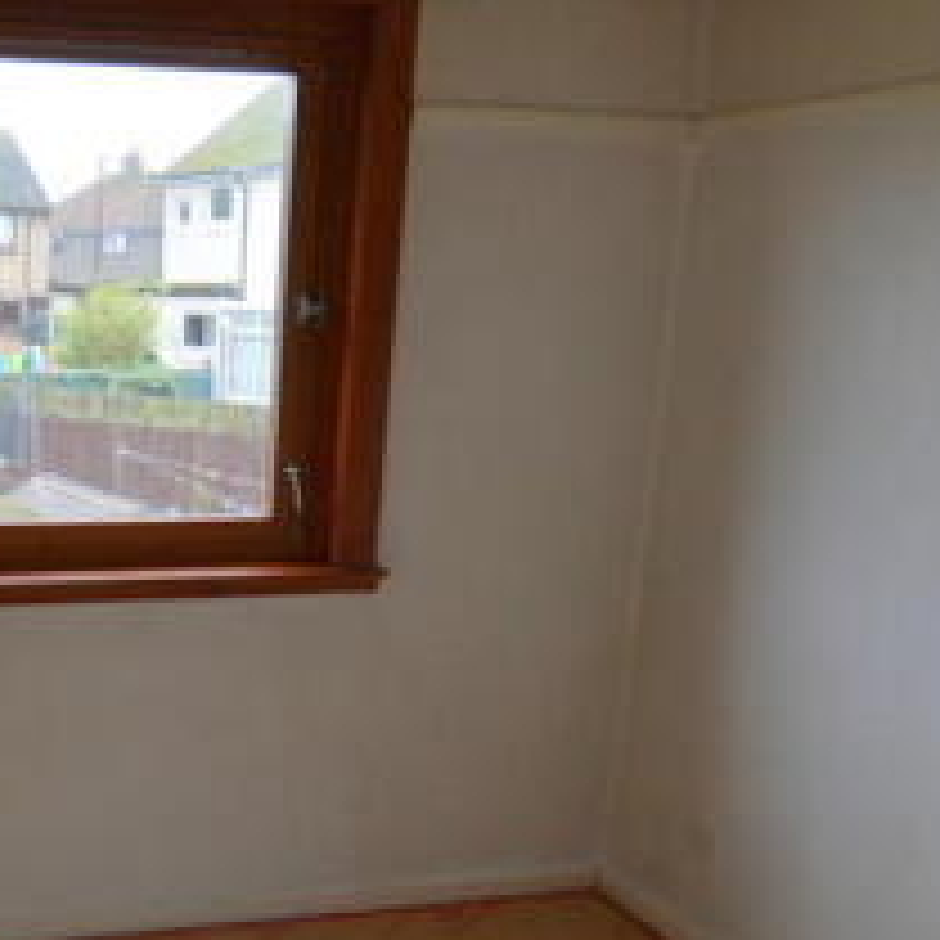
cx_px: 31
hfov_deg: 37.9
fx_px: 1229
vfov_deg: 41.2
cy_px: 643
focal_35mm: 40
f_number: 5.6
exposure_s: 1/125
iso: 360
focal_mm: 10
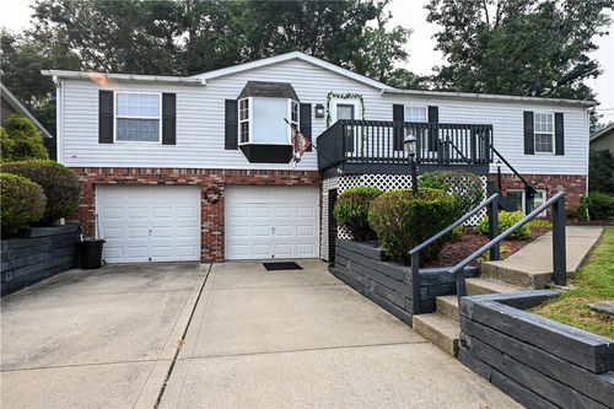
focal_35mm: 23
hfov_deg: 75.5
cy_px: 204
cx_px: 307
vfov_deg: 54.6
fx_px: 396
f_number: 8
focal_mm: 15.5
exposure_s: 1/60
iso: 100
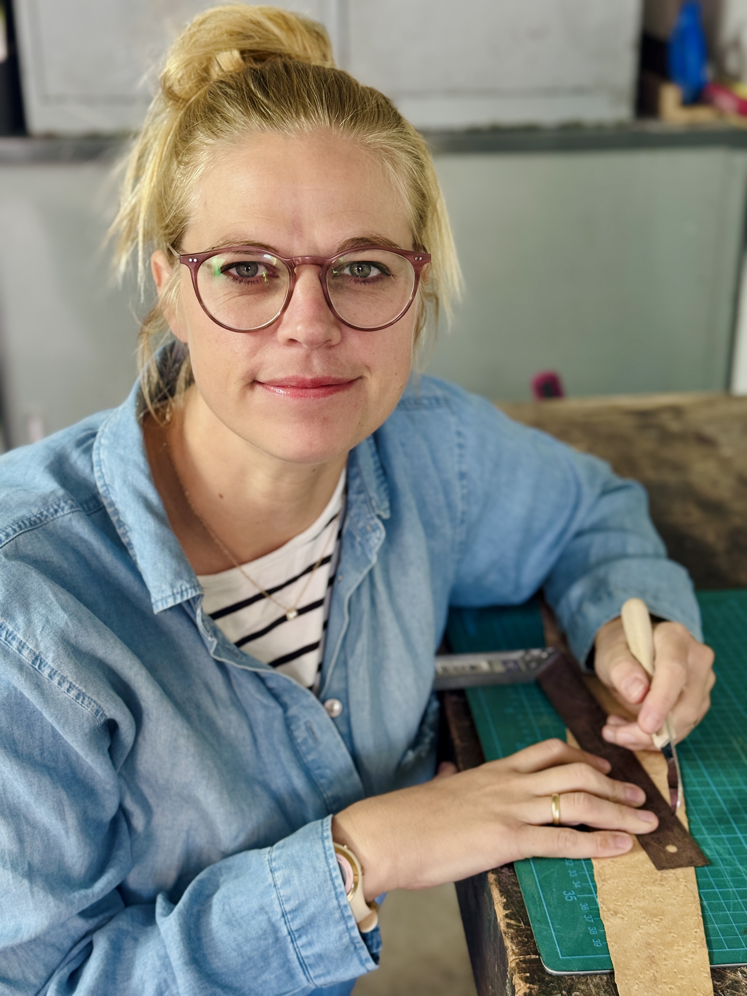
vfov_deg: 39.7
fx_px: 1381
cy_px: 498
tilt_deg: -21.0
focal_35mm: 48
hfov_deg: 30.3
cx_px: 374
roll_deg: +0.3
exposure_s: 1/60
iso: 160
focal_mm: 6.76
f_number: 1.78
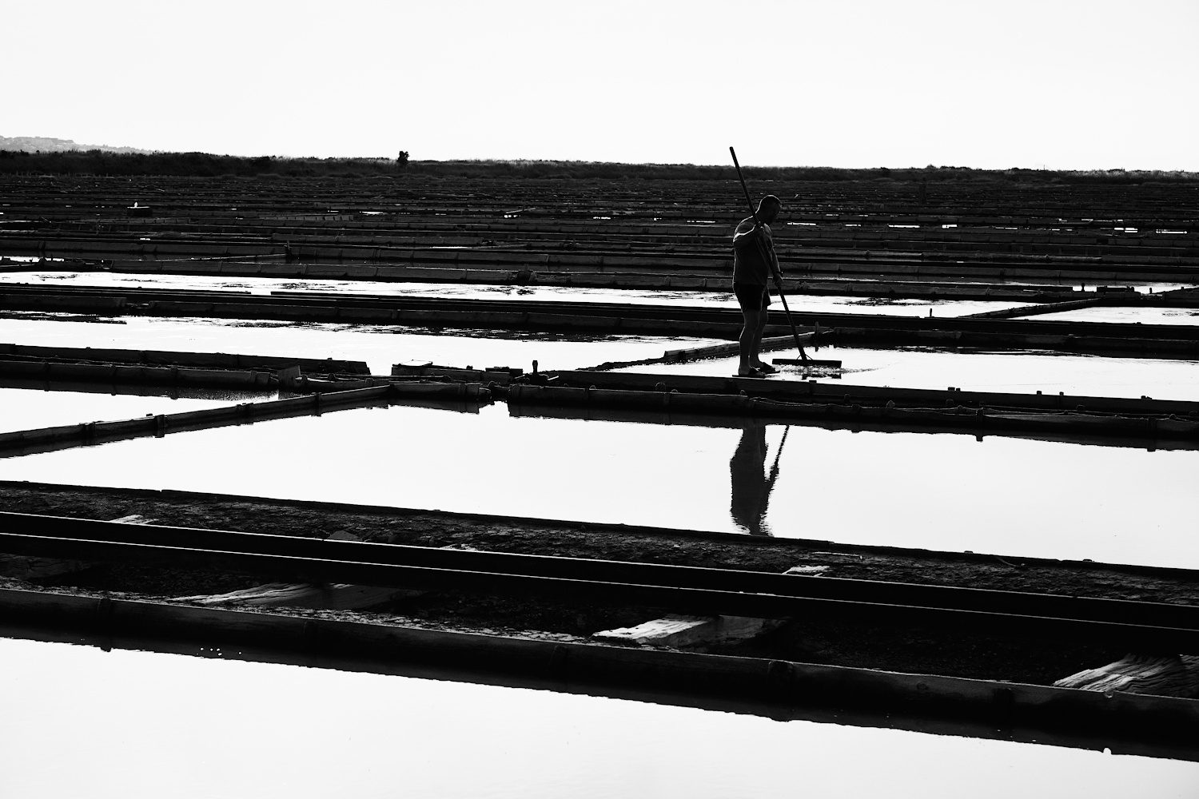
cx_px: 600
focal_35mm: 85
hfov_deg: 23.9
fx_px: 2831
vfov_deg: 16.1
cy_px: 400
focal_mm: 85
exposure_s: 1/400
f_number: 8
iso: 200
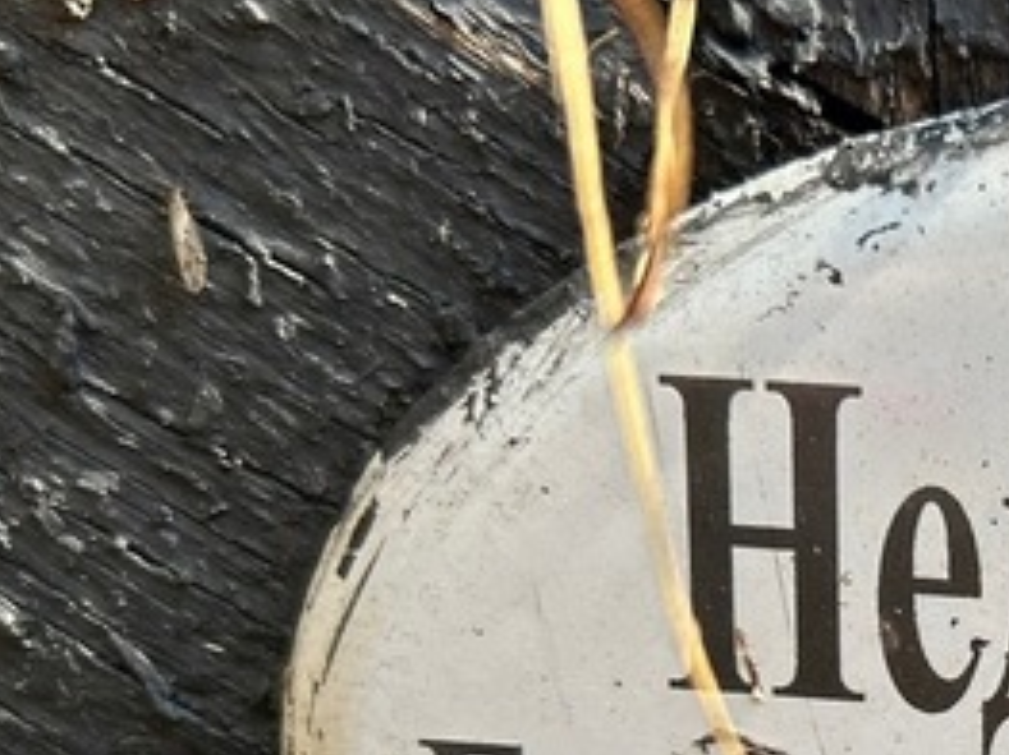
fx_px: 2302
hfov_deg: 22.5
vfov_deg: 18.1
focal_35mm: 79
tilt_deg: -18.4
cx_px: 1251
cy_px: 805
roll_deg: +4.9
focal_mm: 5.7
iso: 50
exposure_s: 1/723
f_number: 1.5
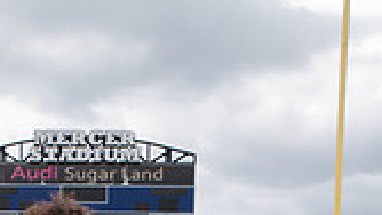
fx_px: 973
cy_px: 508
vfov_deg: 10.8
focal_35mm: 96
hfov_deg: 21.9
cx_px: 62
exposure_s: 1/400
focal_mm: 34
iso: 125
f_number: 7.1
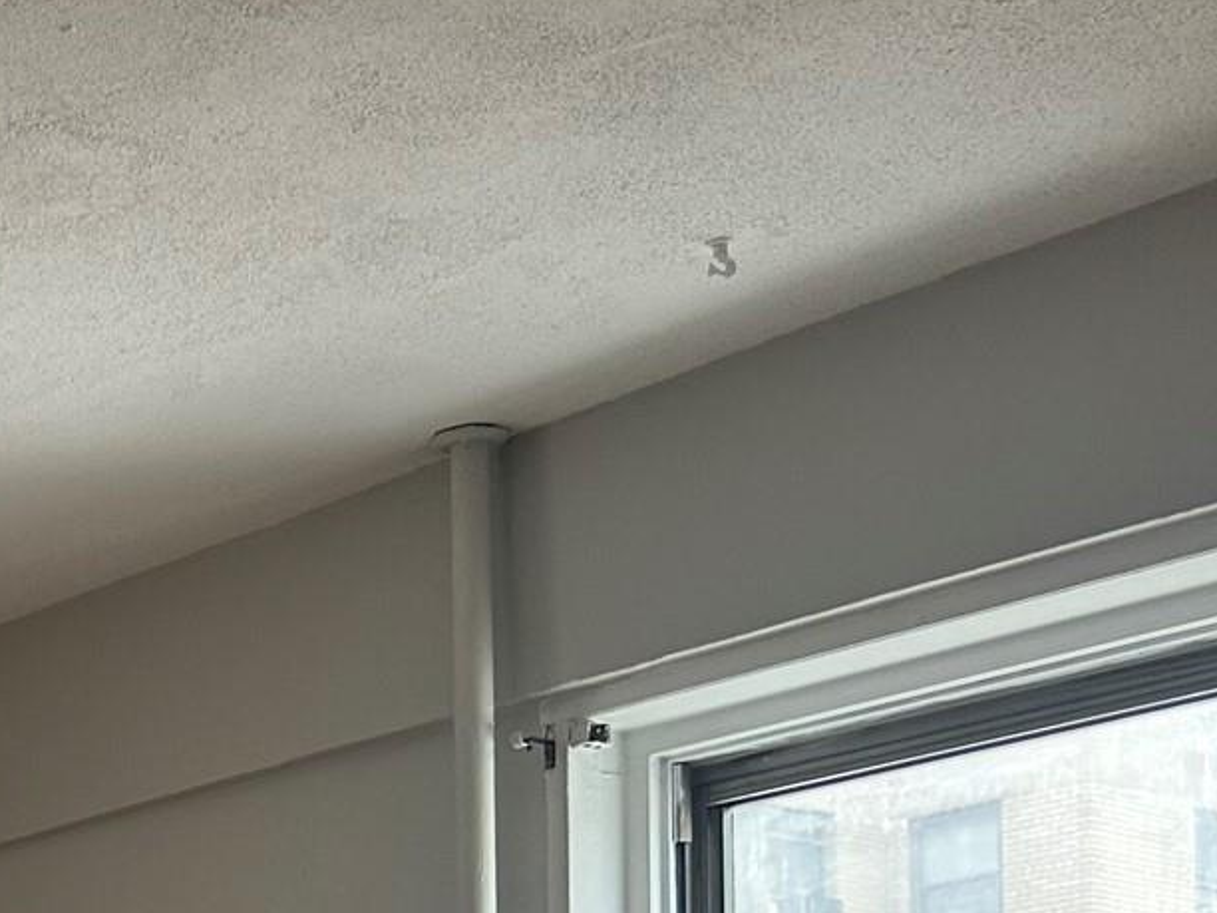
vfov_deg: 15.6
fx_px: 3059
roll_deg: +0.2
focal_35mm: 87
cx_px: -595
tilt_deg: +1.4
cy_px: 1374
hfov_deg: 19.6
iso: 64
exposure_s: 1/135
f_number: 1.5
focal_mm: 5.7
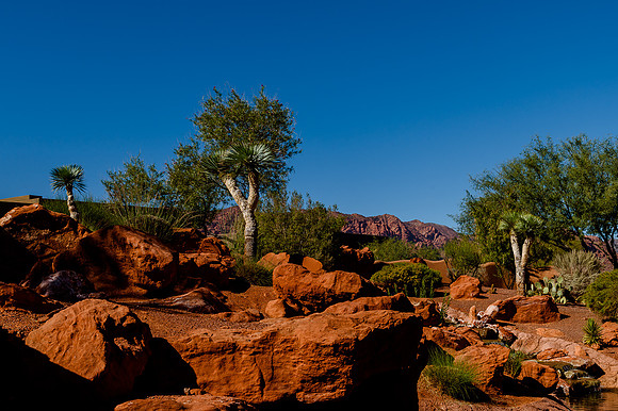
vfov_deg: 25.7
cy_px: 186
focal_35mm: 52
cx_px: 280
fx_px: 901
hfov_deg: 37.8
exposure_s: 1/640
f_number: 10
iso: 200
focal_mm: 48
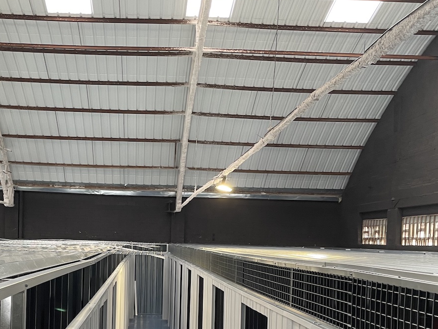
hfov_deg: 42.2
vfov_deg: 32.3
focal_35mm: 44
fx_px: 557
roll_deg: +0.7
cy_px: 248
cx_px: 135
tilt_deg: -1.4
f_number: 1.6
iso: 100
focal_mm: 4.2
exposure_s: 1/50
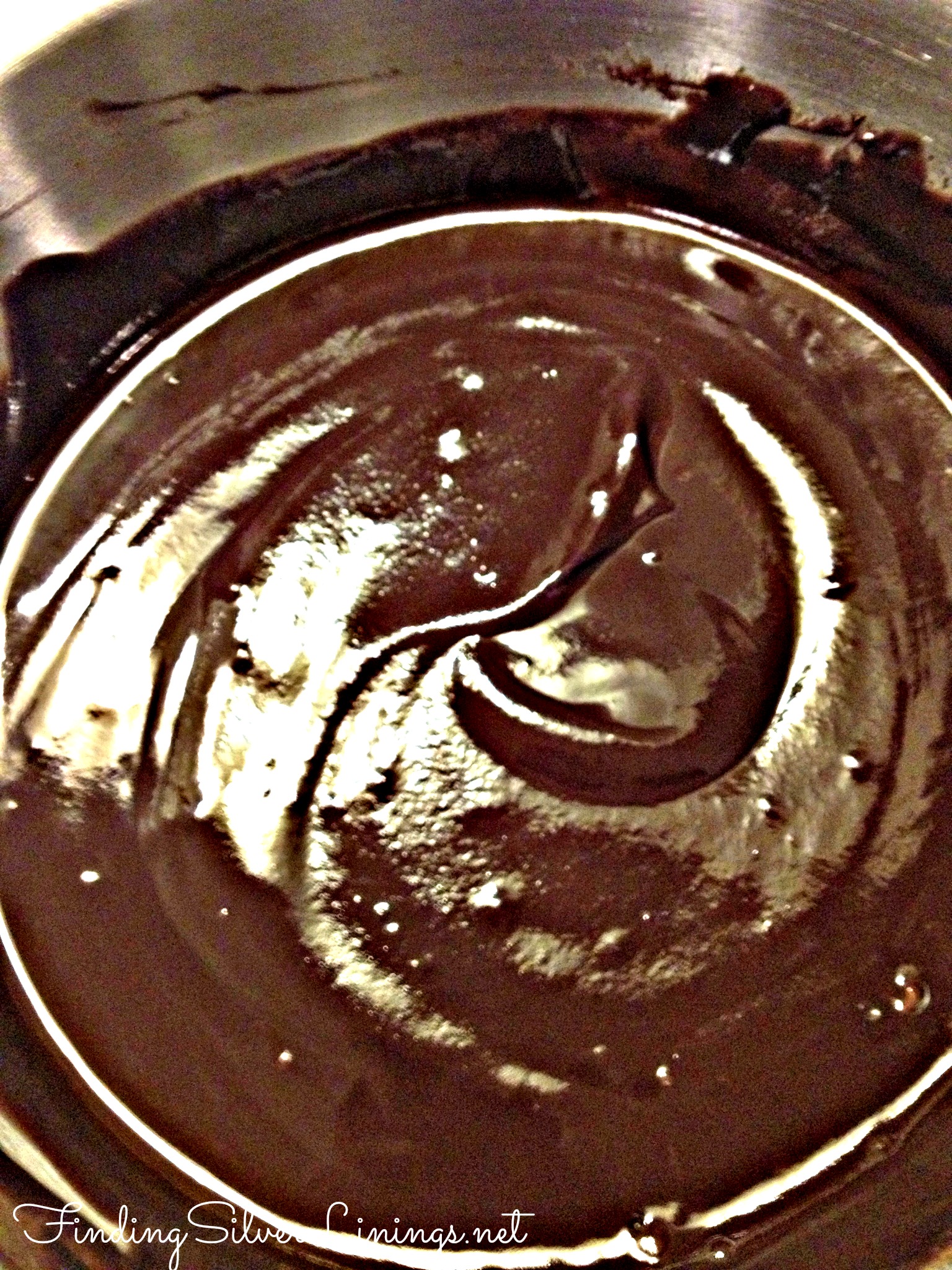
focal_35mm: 35
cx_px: 476
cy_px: 635
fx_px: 1283
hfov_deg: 40.7
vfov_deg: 52.6
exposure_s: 1/15
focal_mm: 4.28
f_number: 2.4
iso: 400
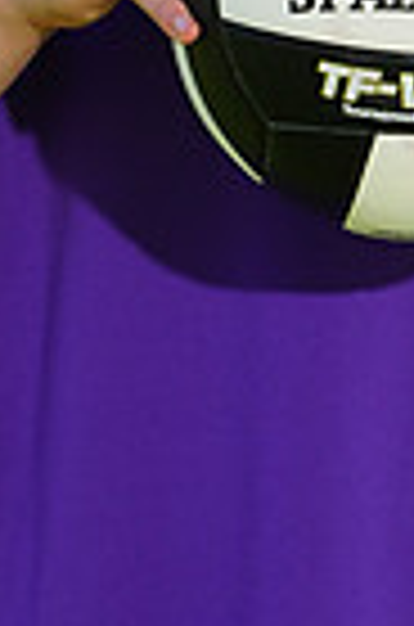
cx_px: 392
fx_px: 20681
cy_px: -446
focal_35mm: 1193
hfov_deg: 1.1
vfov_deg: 1.7
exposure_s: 1/200
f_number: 11
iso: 200
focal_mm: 285
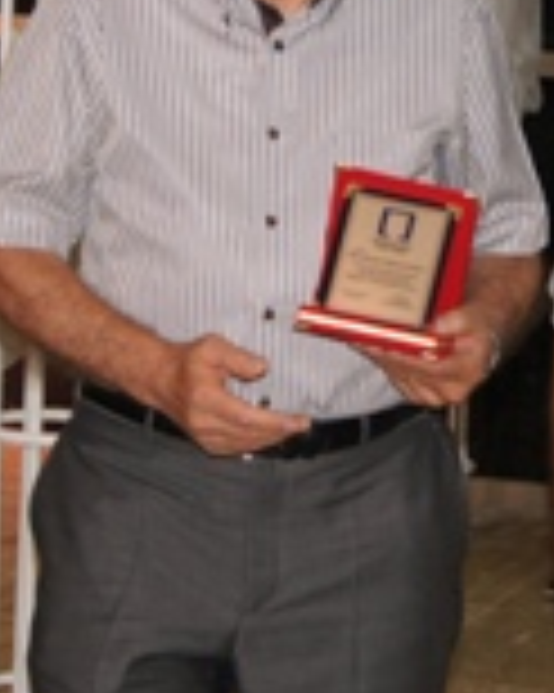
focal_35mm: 143
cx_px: 482
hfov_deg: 10.7
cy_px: 164
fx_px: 2941
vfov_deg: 13.4
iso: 800
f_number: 5.6
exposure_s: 1/100
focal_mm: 35
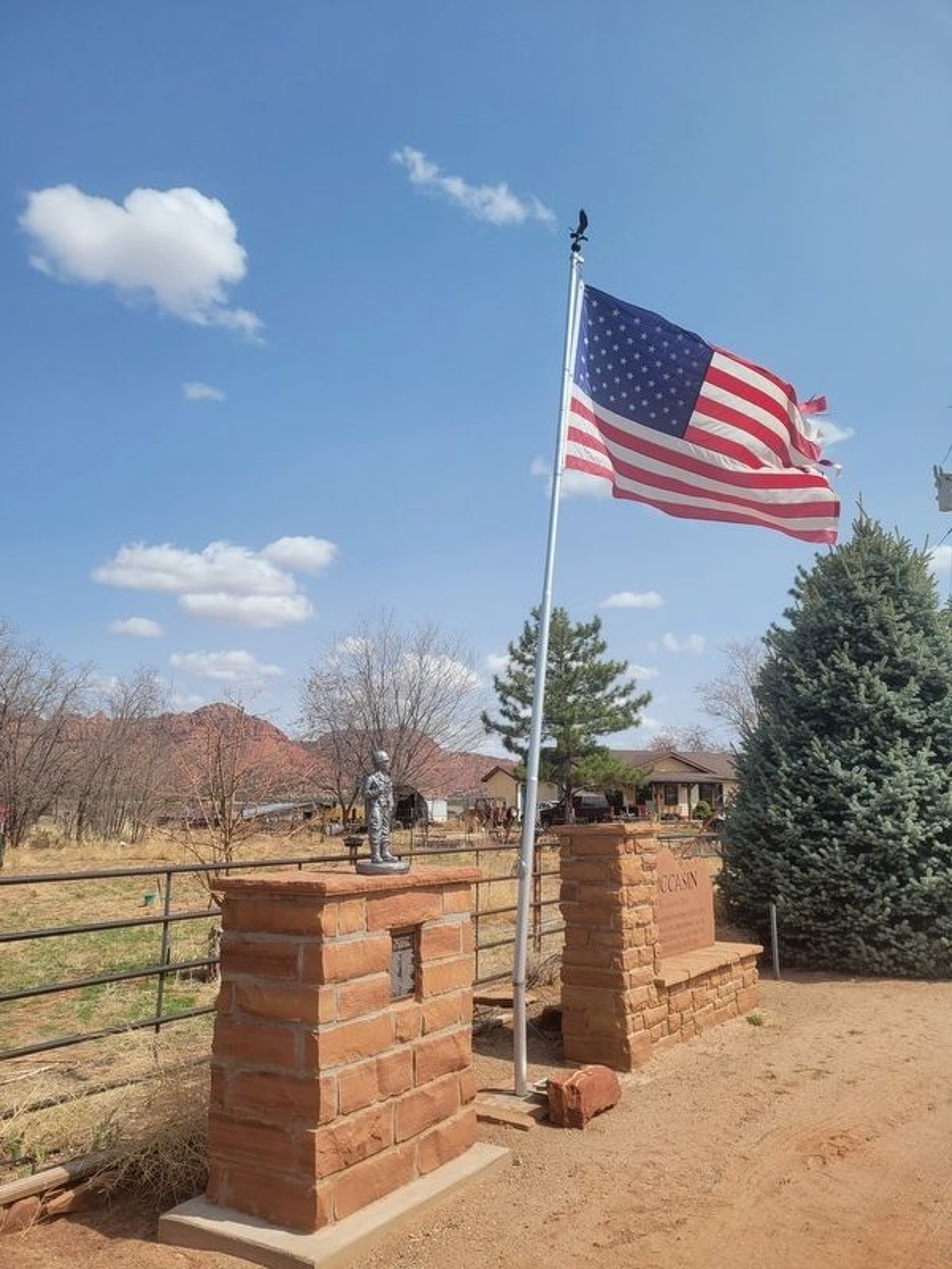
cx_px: 476
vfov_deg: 67.3
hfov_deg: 53.1
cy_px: 634
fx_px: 953
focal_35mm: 26
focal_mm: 5.4
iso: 40
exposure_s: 1/3092
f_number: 1.8
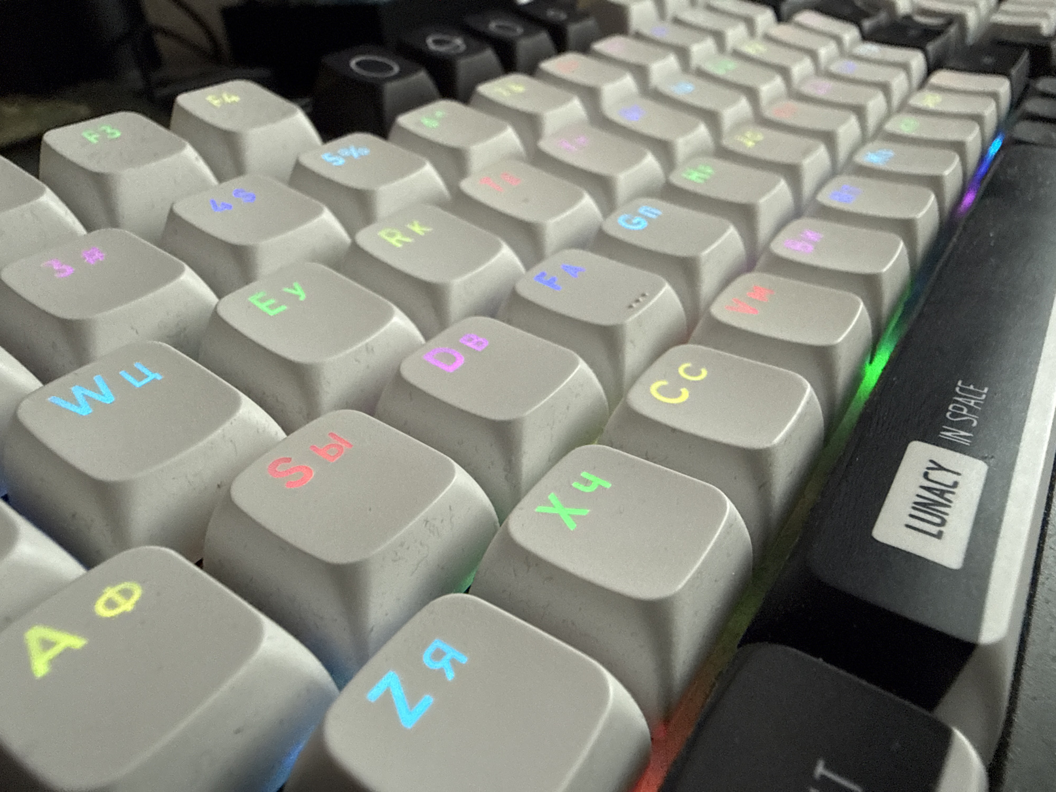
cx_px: 528
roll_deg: +5.6
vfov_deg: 54.9
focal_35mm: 25
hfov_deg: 69.4
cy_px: 396
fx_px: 763
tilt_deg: -32.1
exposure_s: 1/60
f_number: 2.2
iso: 640
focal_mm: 2.22
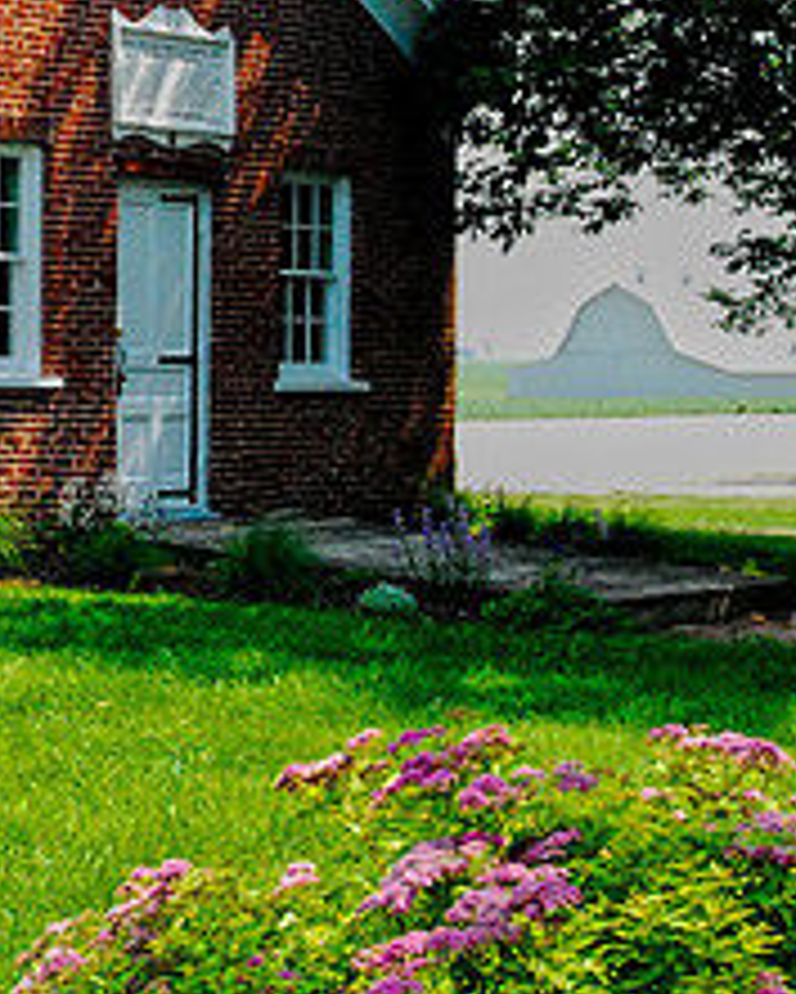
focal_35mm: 155
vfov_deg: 12.4
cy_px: 229
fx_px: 4561
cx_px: 40
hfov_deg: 9.9
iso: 1400
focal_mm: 42
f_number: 14
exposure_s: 1/160
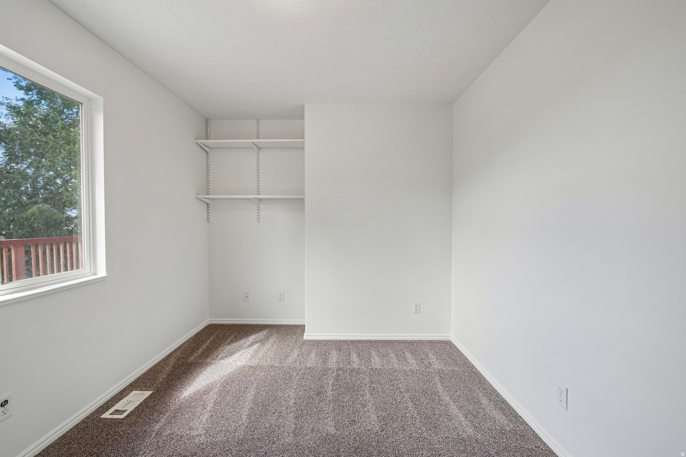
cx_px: 343
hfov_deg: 96.7
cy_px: 228
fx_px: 305
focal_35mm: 16
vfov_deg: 73.7
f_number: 8
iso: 400
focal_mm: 16
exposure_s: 1/60
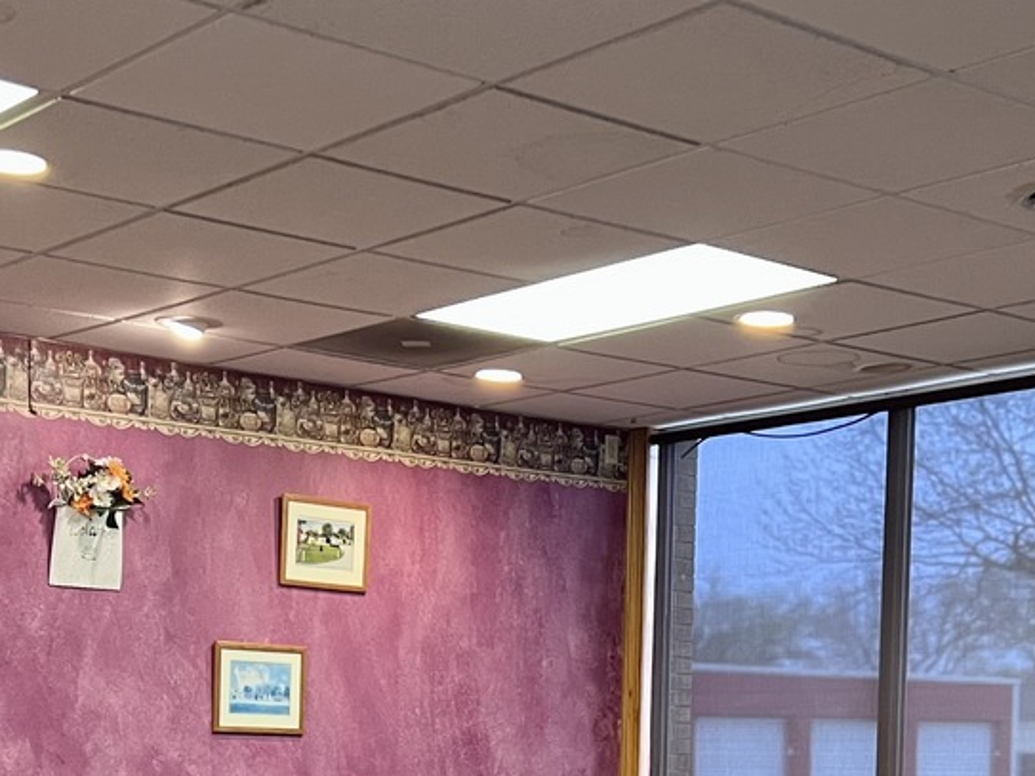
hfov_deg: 28.1
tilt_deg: -5.3
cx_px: 438
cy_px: 925
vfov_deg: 20.0
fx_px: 2063
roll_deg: -0.4
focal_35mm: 69
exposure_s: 1/60
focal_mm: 5.7
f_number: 1.5
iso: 250
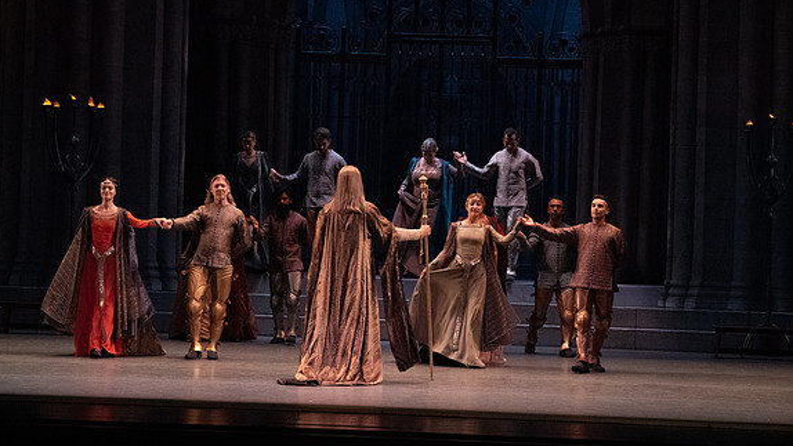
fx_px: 2692
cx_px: 395
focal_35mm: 128
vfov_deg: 9.5
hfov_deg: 16.8
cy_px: 197
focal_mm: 121
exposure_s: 1/320
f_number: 9
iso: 20000
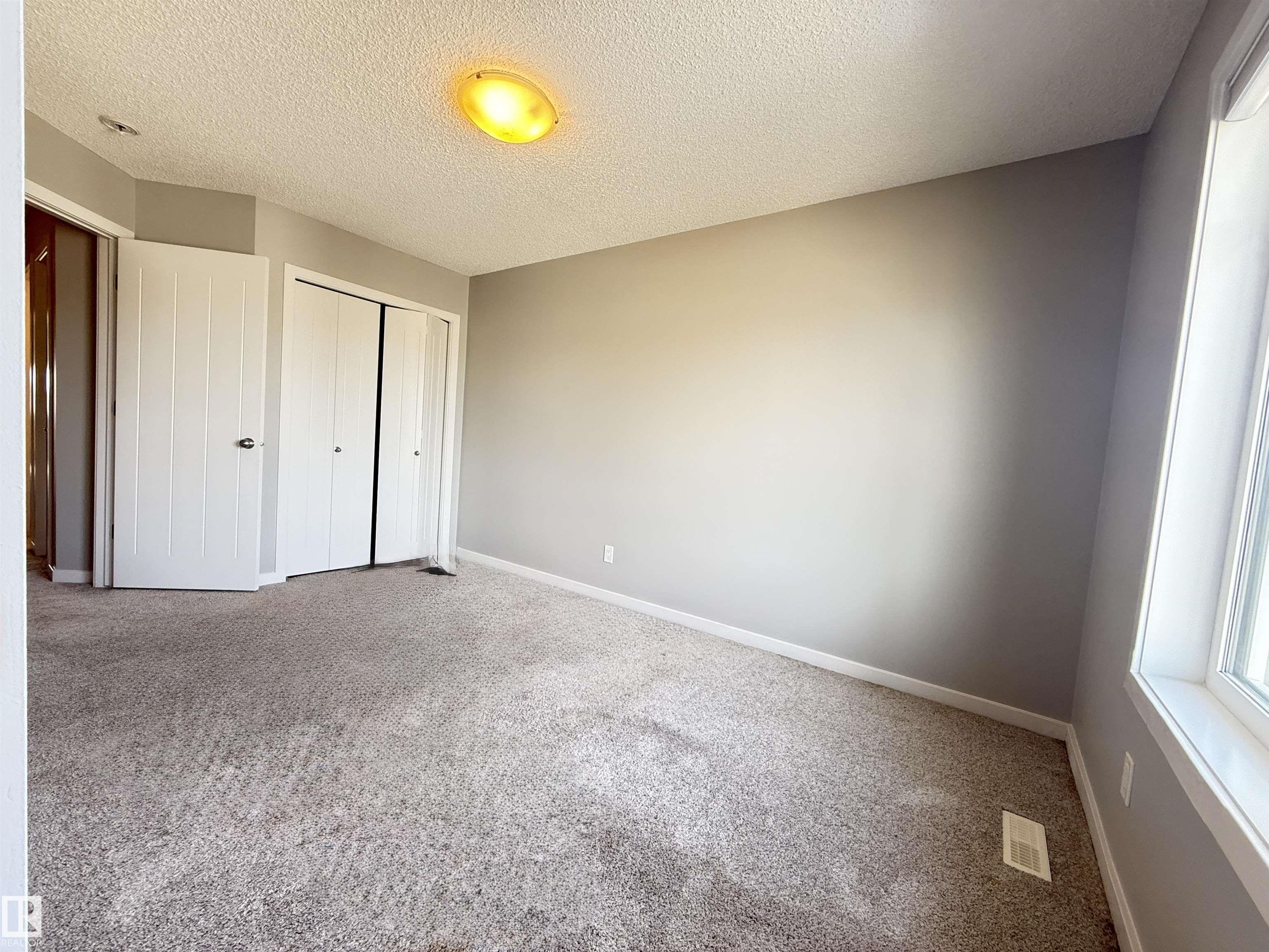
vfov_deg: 85.7
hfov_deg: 102.1
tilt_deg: -3.1
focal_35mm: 14
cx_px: 634
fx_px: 513
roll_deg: -3.7
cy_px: 476
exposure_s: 1/60
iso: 250
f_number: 2.2
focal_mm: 2.22
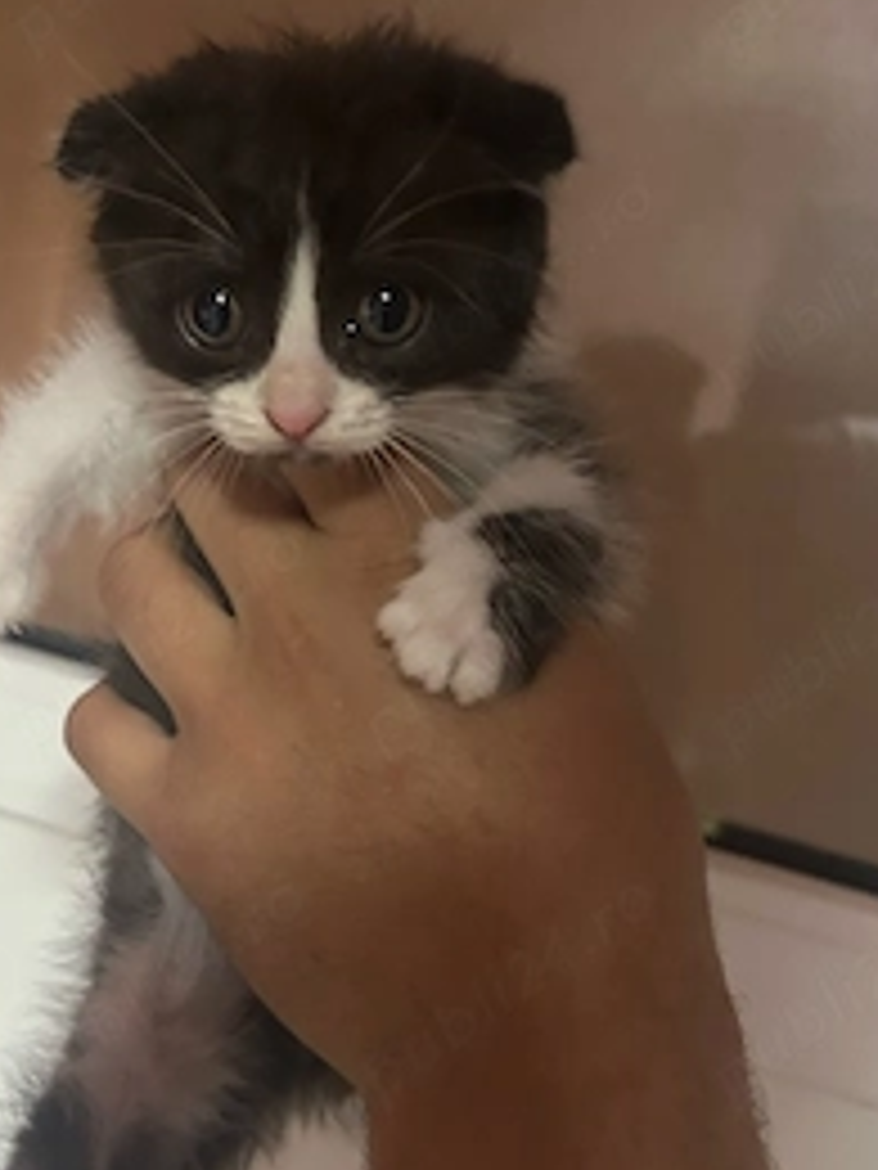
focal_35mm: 40
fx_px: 1353
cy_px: 693
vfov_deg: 46.6
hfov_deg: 35.4
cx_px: 248
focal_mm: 5.7
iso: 500
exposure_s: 1/33
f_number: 1.5
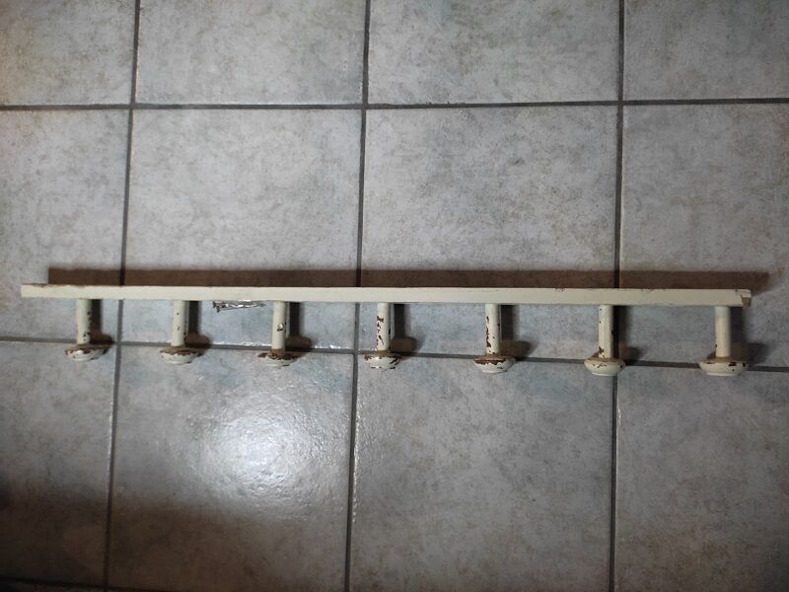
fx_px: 593
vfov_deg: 53.1
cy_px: 296
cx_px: 394
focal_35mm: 26
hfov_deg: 67.3
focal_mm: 4.74
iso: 1509
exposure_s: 1/25
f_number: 1.79
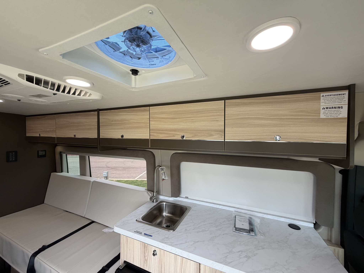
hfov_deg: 102.1
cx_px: 182
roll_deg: +1.7
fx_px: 147
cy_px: 136
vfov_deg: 85.7
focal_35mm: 14
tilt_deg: +1.5
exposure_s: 1/121
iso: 80
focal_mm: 2.22
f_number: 2.2
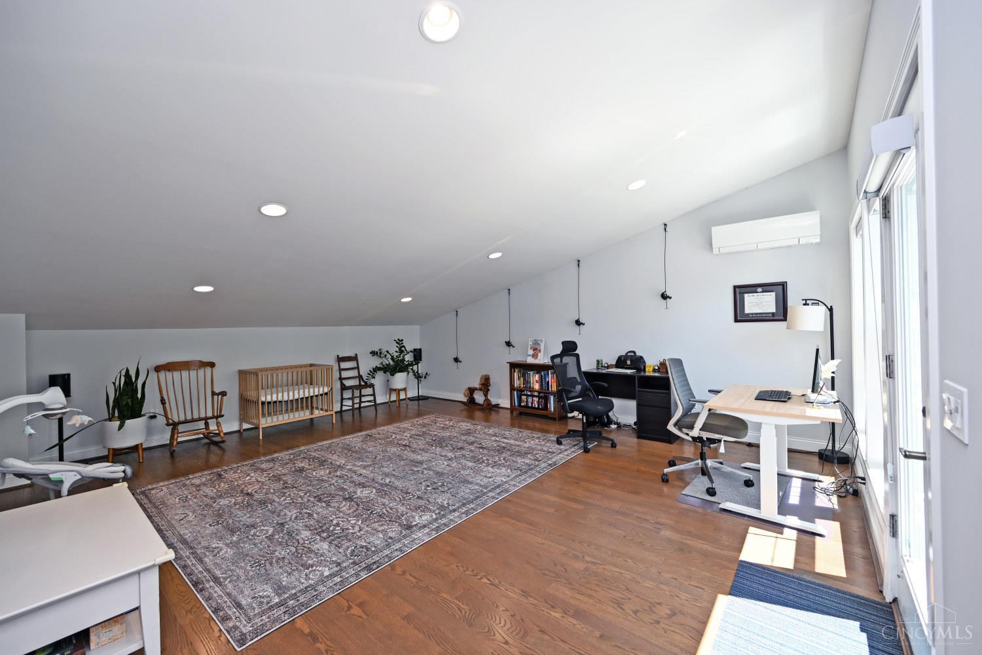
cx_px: 491
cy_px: 328
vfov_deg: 81.2
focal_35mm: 14
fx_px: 382
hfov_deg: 104.3
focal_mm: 14
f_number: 4.5
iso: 200
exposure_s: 1/80
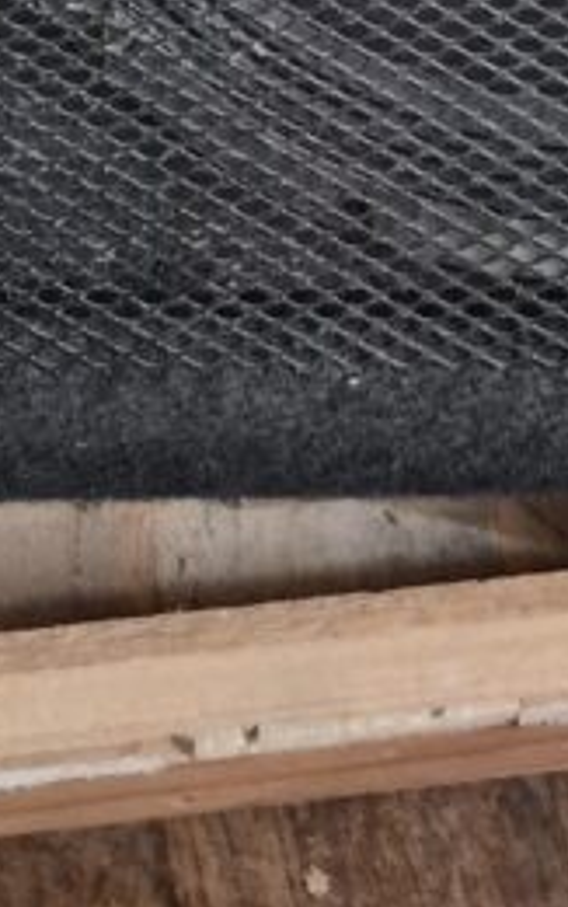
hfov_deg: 13.7
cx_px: 310
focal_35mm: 96
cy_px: -307
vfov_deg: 19.7
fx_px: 2372
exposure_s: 1/40
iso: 1600
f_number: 1.8
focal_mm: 5.4
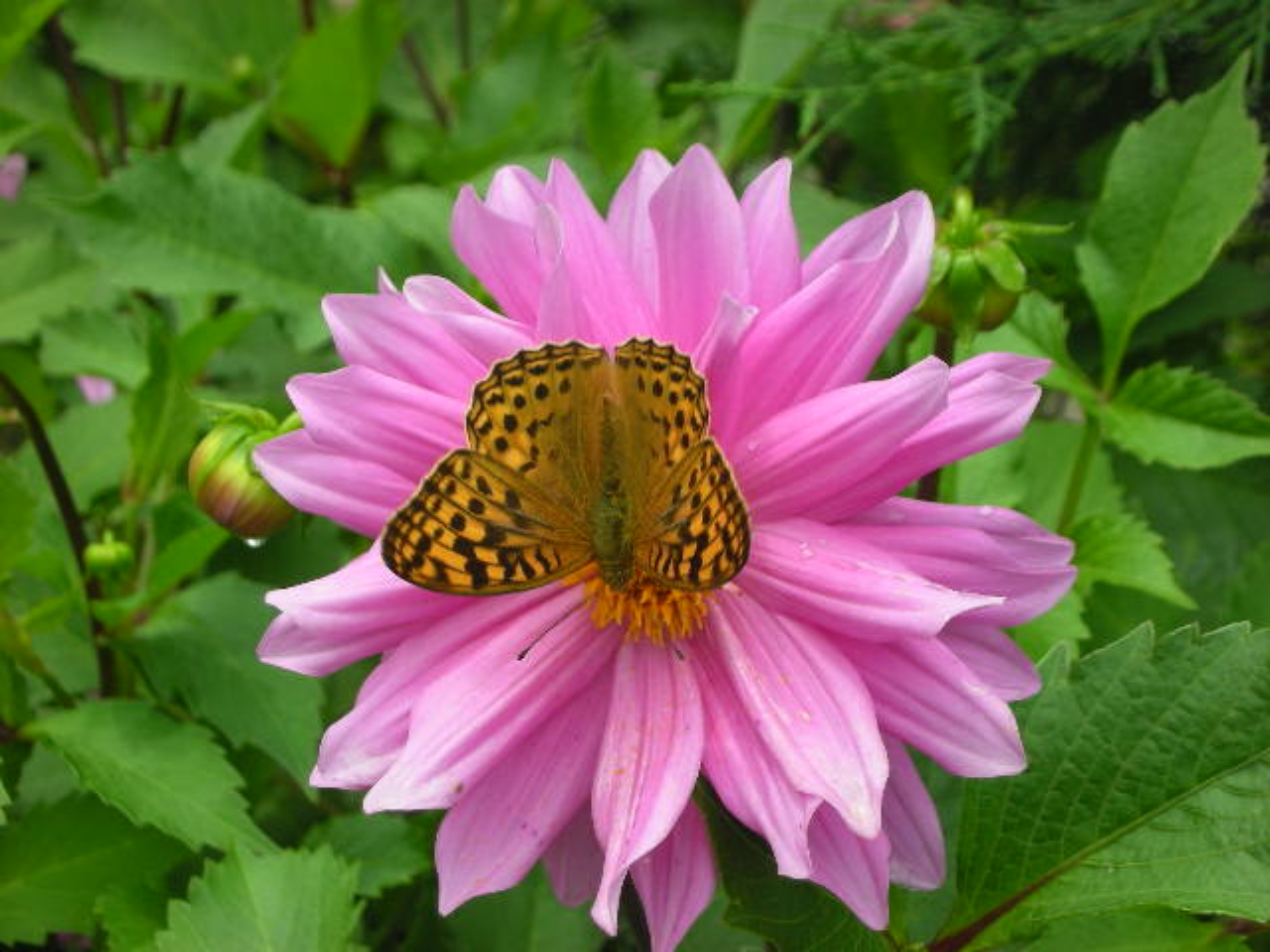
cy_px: 476
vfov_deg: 17.2
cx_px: 635
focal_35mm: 86
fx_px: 3155
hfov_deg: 22.8
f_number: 4.8
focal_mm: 14.3
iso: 50
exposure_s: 1/136
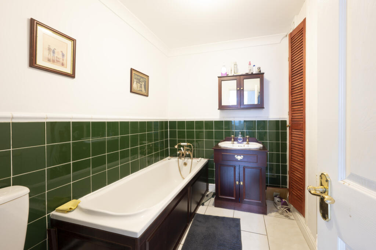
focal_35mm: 14
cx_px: 188
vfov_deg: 81.1
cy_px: 125
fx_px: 146
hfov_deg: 104.3
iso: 250
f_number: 16
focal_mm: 14
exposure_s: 2
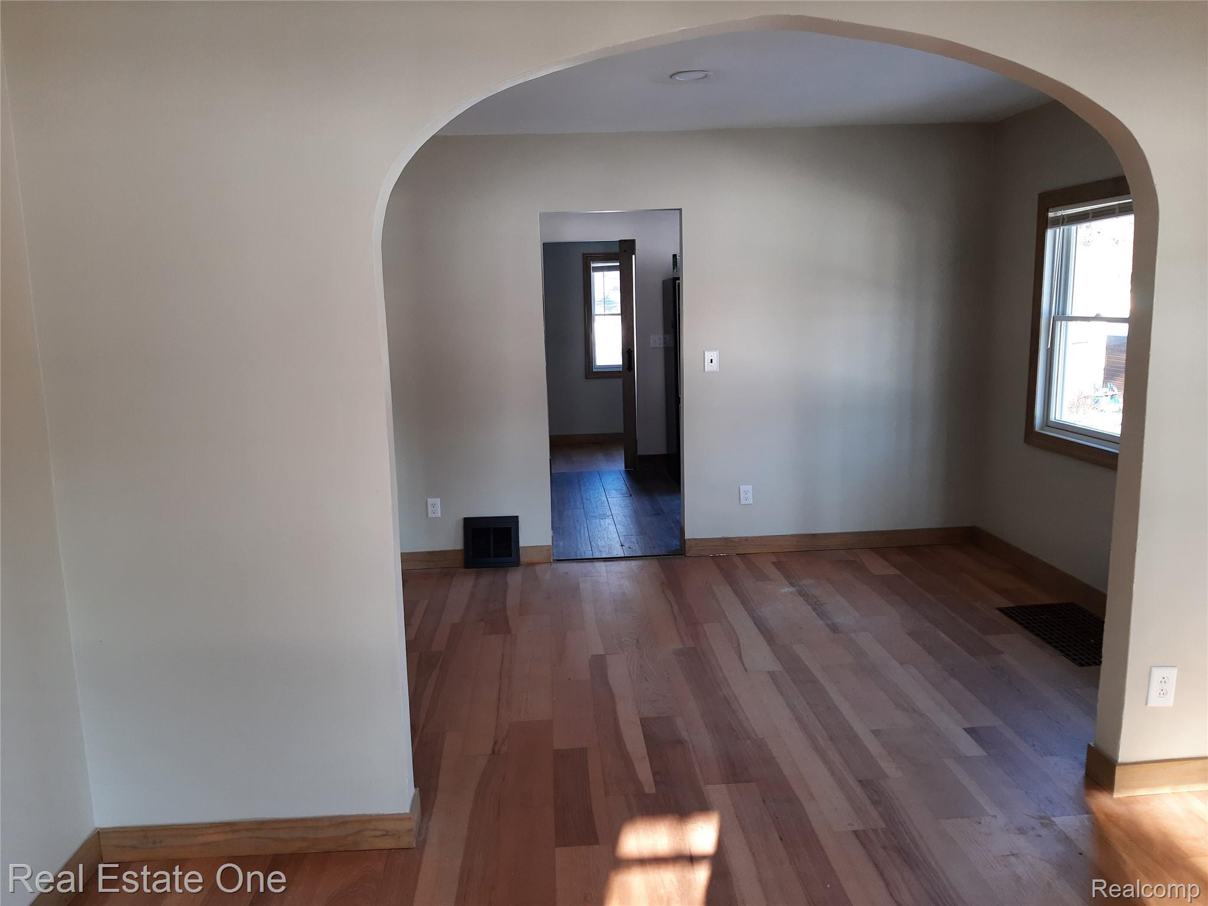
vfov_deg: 53.1
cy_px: 453
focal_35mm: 26
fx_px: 907
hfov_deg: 67.3
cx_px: 604
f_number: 1.7
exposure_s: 1/50
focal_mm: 3.92
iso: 64
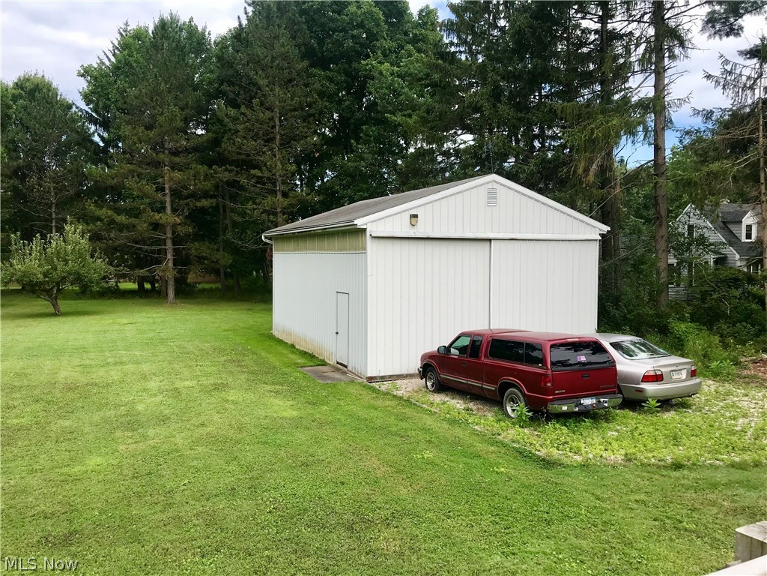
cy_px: 288
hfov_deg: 63.4
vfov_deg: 49.7
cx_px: 384
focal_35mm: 28
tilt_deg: -3.1
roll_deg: +0.4
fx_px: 620
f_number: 1.8
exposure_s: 1/1350
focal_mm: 3.99
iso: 20
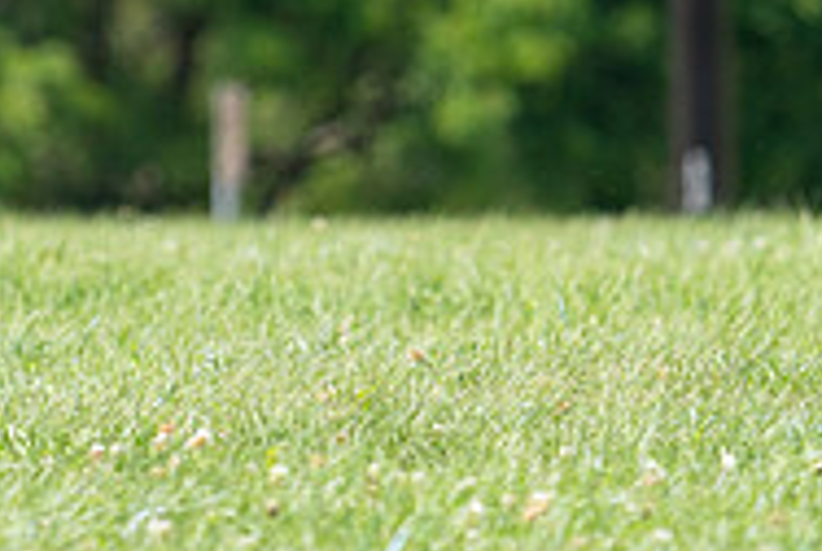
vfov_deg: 1.6
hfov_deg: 2.4
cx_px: 275
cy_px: -173
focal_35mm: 863
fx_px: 19736
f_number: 5.6
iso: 1600
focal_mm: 280
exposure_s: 1/4000
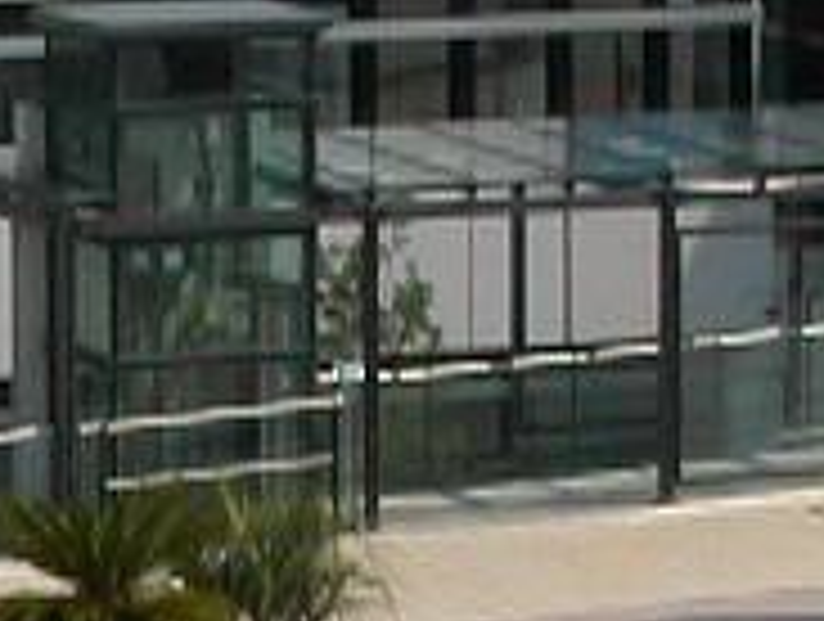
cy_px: 63
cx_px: 117
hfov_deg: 6.3
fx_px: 7489
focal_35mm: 314
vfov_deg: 4.7
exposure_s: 1/1013
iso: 100
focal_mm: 11.4
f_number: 7.4
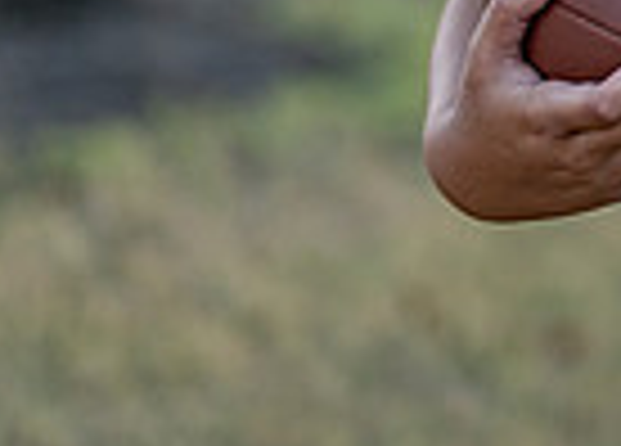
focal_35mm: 226
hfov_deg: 8.6
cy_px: -359
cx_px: 1093
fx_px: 3992
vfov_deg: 6.3
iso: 200
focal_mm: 50
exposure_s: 1/500
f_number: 1.2
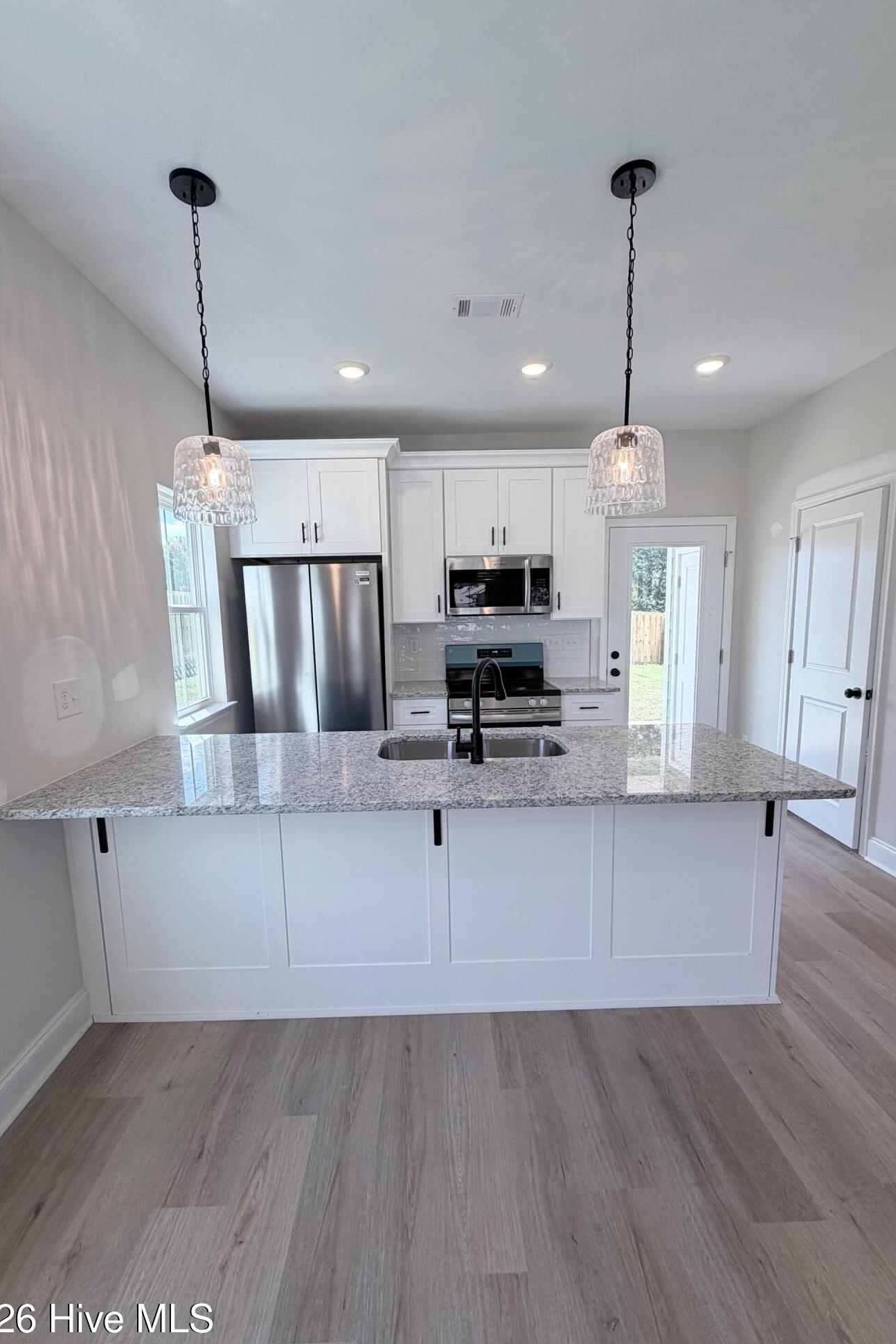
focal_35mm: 15
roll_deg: +0.6
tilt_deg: -8.2
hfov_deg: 77.3
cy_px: 690
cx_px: 438
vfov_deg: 100.4
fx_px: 560
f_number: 2.2
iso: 50
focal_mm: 2.22
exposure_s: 1/120
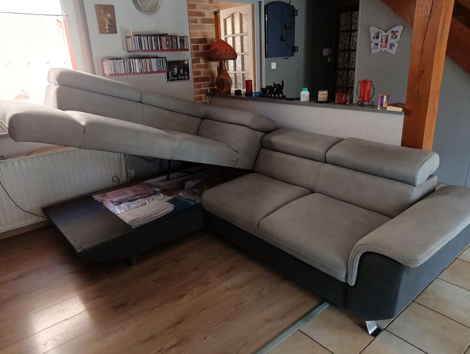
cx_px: 235
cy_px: 177
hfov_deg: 67.2
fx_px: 354
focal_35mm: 26
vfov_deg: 53.2
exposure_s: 1/50
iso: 320
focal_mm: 4.05
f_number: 1.8
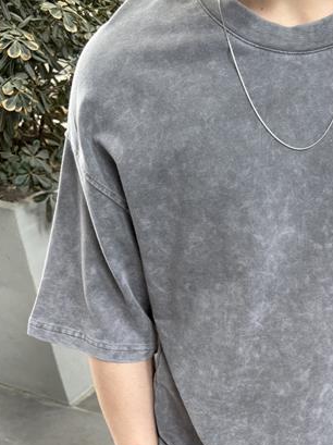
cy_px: 382
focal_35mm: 47
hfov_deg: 29.8
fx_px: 604
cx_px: 284
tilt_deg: -36.4
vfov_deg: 38.3
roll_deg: -0.3
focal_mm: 6.76
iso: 200
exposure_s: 1/121
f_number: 1.78
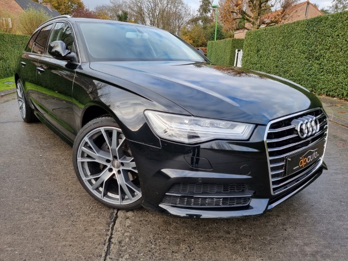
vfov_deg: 56.8
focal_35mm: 24
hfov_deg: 71.6
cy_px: 130
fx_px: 241
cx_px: 174
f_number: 1.8
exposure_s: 1/100
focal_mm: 6.7
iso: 50
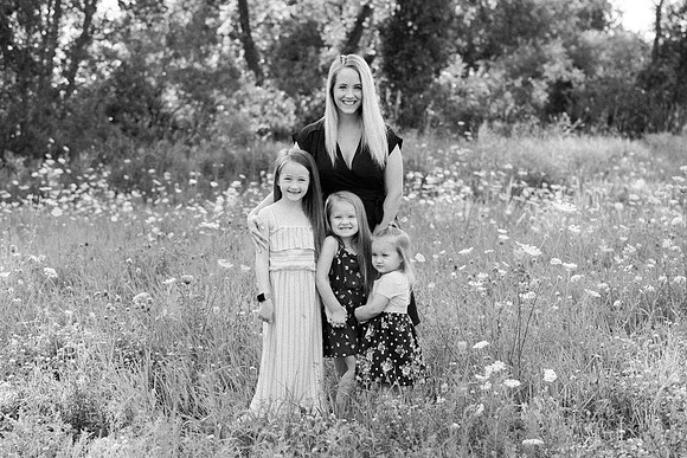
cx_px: 365
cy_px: 227
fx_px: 1673
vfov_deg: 15.6
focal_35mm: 88
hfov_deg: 23.2
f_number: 4.5
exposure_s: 1/800
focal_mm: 72
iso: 250
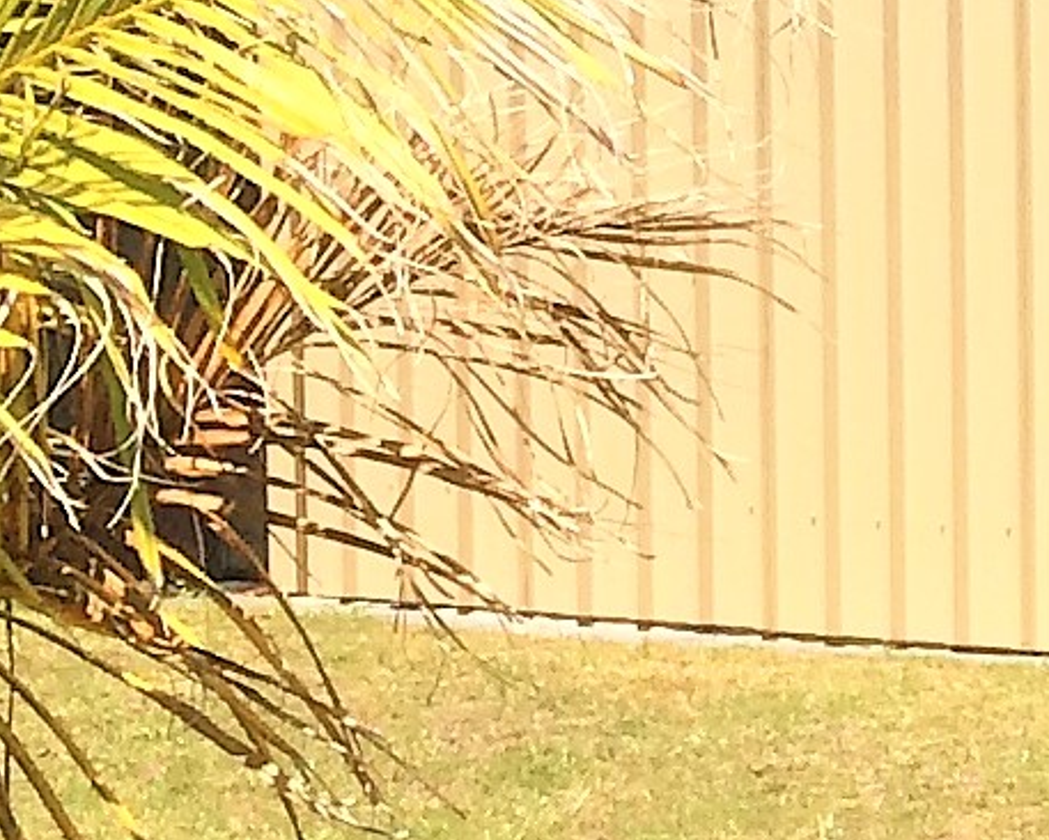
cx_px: 2963
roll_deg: -1.7
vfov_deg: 7.6
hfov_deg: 8.3
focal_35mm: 202
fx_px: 6274
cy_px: 734
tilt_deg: -4.3
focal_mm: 4.15
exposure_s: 1/1580
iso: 32
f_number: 2.2
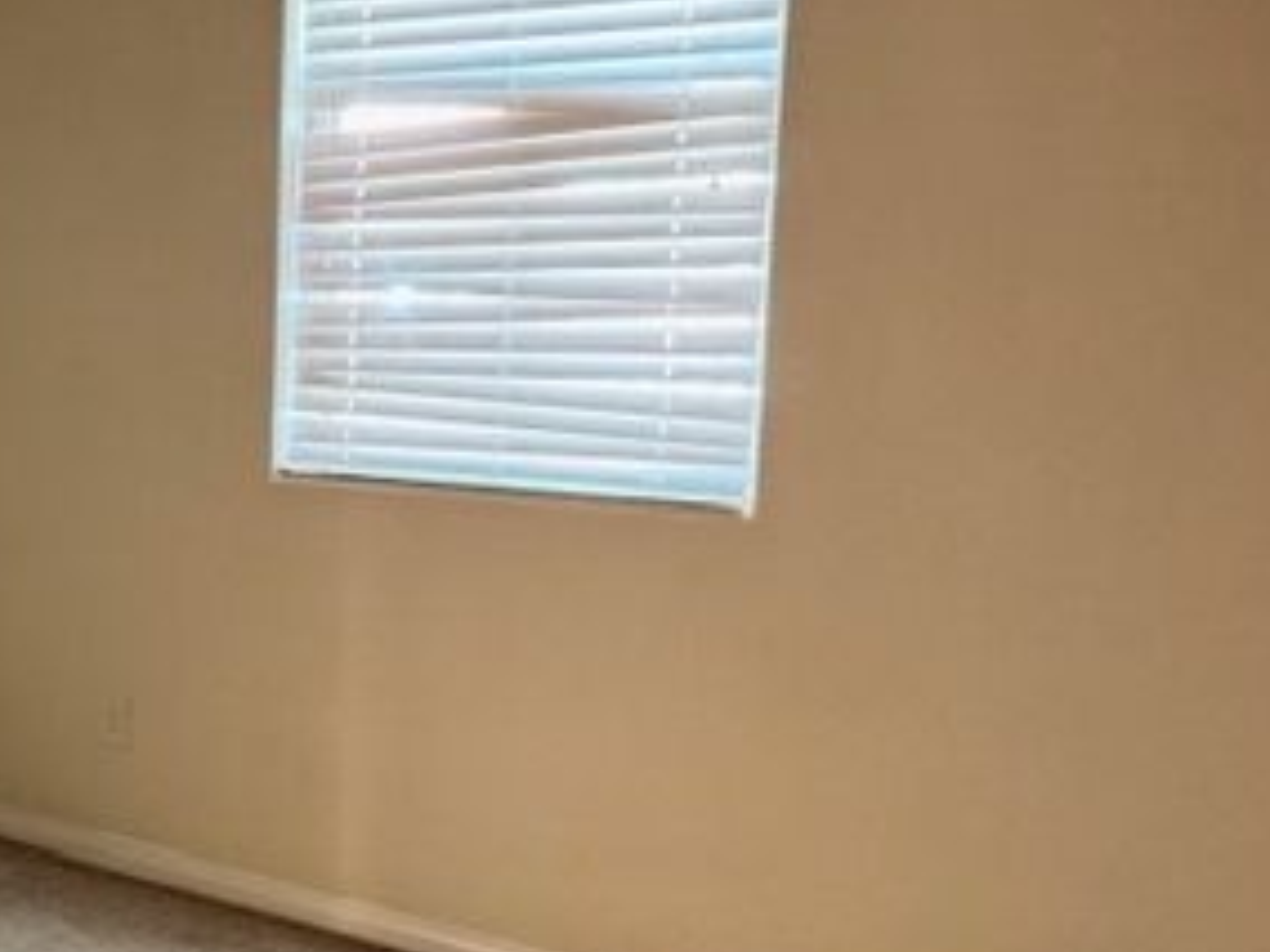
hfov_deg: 31.6
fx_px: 1981
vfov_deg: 26.8
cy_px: 661
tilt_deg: -12.5
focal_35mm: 54
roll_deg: +2.1
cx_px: -116
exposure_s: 1/30
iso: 1600
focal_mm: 6.76
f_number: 1.78
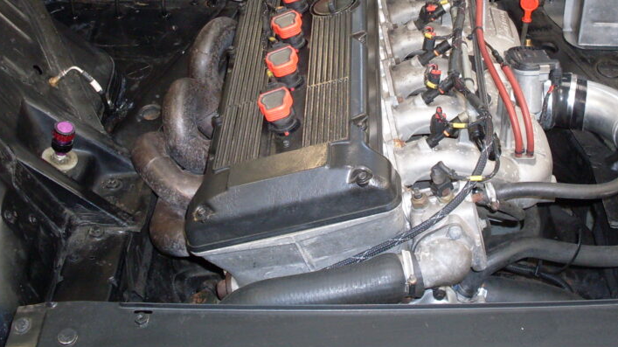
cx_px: 365
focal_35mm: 60
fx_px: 983
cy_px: 42
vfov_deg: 19.7
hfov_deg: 34.8
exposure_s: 1/45
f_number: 2.8
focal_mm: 6.3
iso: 100
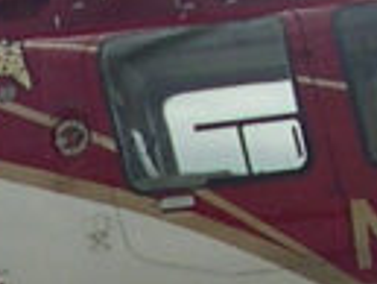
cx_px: 73
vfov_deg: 4.9
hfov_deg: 6.6
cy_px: 479
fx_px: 3281
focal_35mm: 301
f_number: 7.6
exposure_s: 1/344
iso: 100
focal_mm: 8
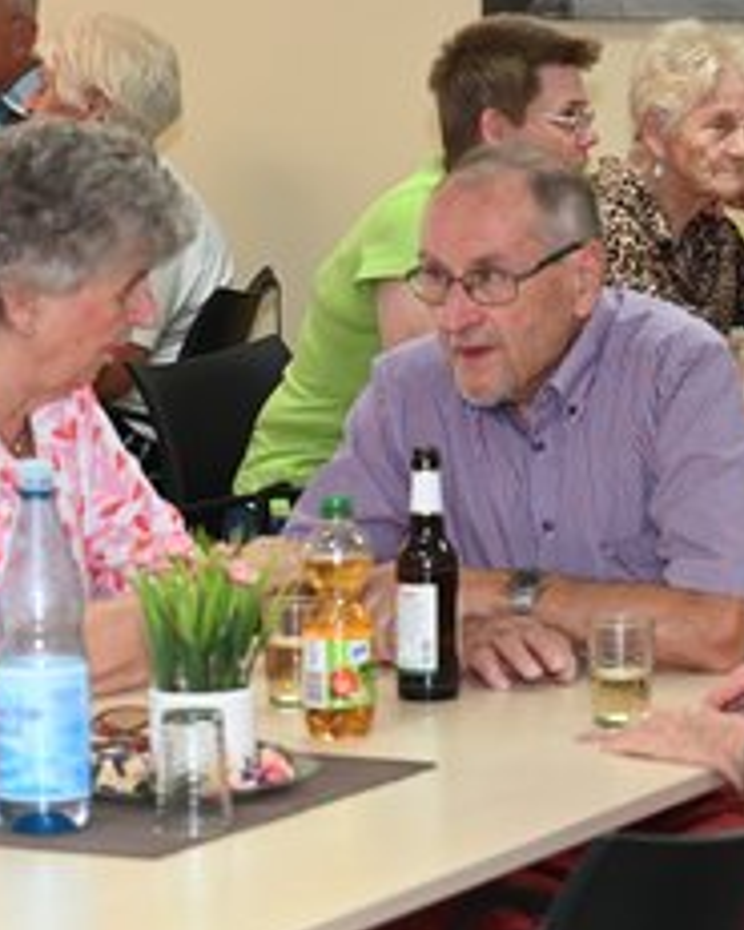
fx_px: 5391
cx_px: 358
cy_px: 469
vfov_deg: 9.8
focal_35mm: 196
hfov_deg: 7.9
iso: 1250
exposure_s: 1/60
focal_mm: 105
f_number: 6.3
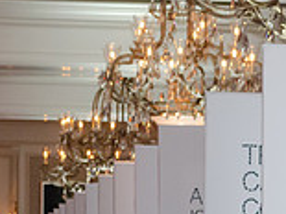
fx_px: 2138
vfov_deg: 5.7
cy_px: 284
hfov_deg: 7.4
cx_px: 520
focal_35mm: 259
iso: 2500
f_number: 5.6
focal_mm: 48
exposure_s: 1/60
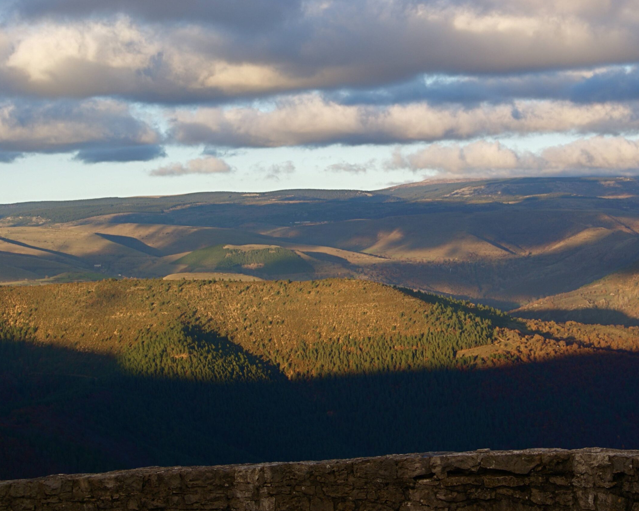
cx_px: 384
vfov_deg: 16.4
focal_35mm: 94
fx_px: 1770
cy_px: 256
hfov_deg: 20.4
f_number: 7.1
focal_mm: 55
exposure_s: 1/100
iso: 100
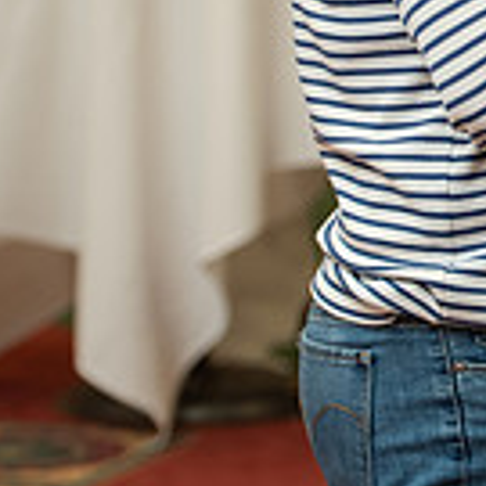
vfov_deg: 5.6
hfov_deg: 5.5
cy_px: -200
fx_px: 4940
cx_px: 997
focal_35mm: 311
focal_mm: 85
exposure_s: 1/200
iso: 1600
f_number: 3.5
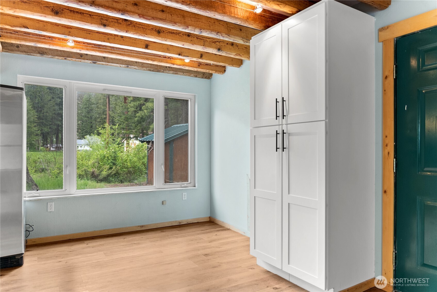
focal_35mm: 24
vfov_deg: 53.2
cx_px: 218
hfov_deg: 73.7
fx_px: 291
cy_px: 146
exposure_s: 1/15
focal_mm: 24
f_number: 2.8
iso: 400
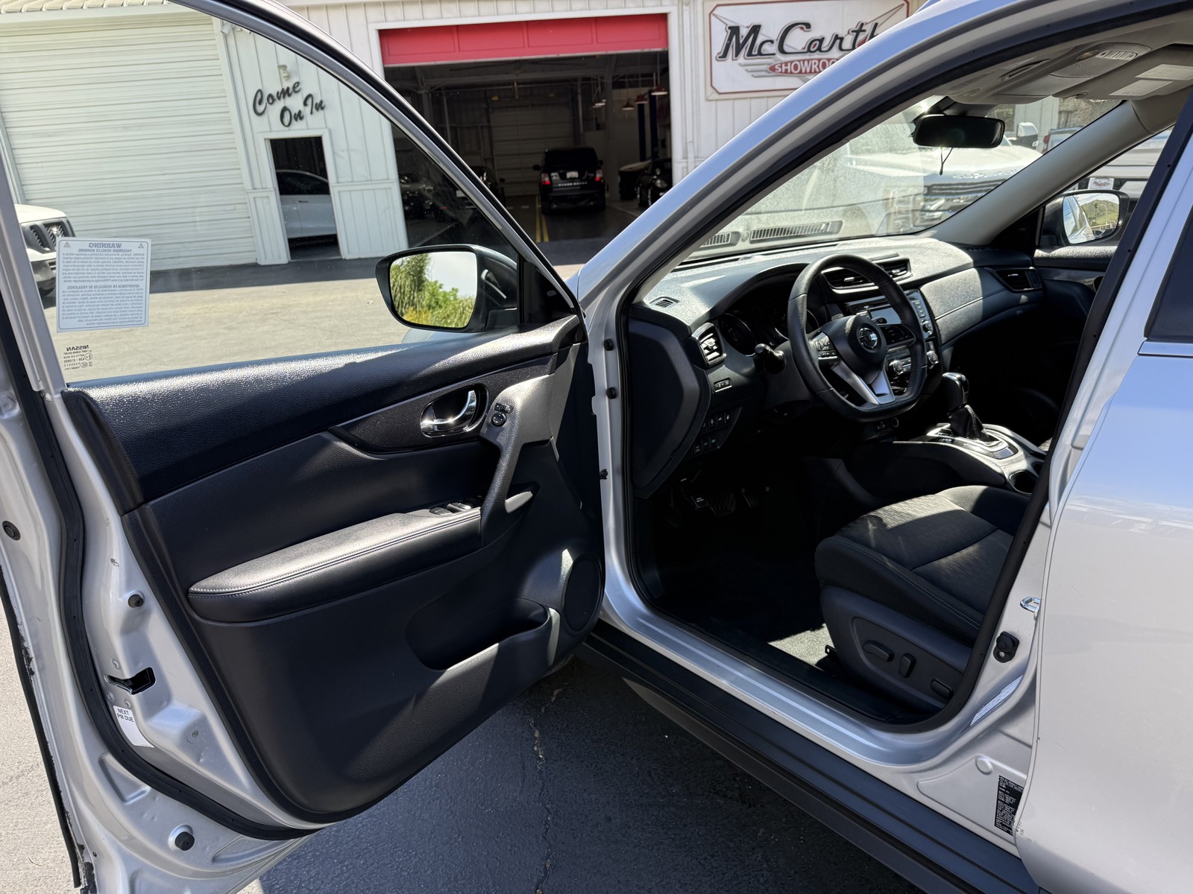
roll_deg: +4.7
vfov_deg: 56.8
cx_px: 596
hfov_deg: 71.6
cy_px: 447
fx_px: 827
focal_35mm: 24
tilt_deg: -17.8
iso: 100
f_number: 1.78
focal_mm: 6.76
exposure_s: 1/765
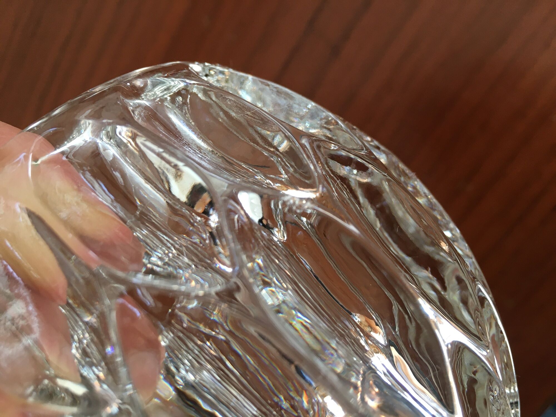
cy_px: 208
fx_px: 466
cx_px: 278
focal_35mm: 29
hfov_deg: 61.7
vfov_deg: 48.2
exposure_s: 1/33
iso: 50
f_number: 2.2
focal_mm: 4.15
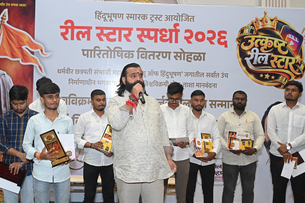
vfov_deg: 28.6
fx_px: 398
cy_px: 94
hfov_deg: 41.8
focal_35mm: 47
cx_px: 134
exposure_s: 1/160
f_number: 5
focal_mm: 37
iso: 1250
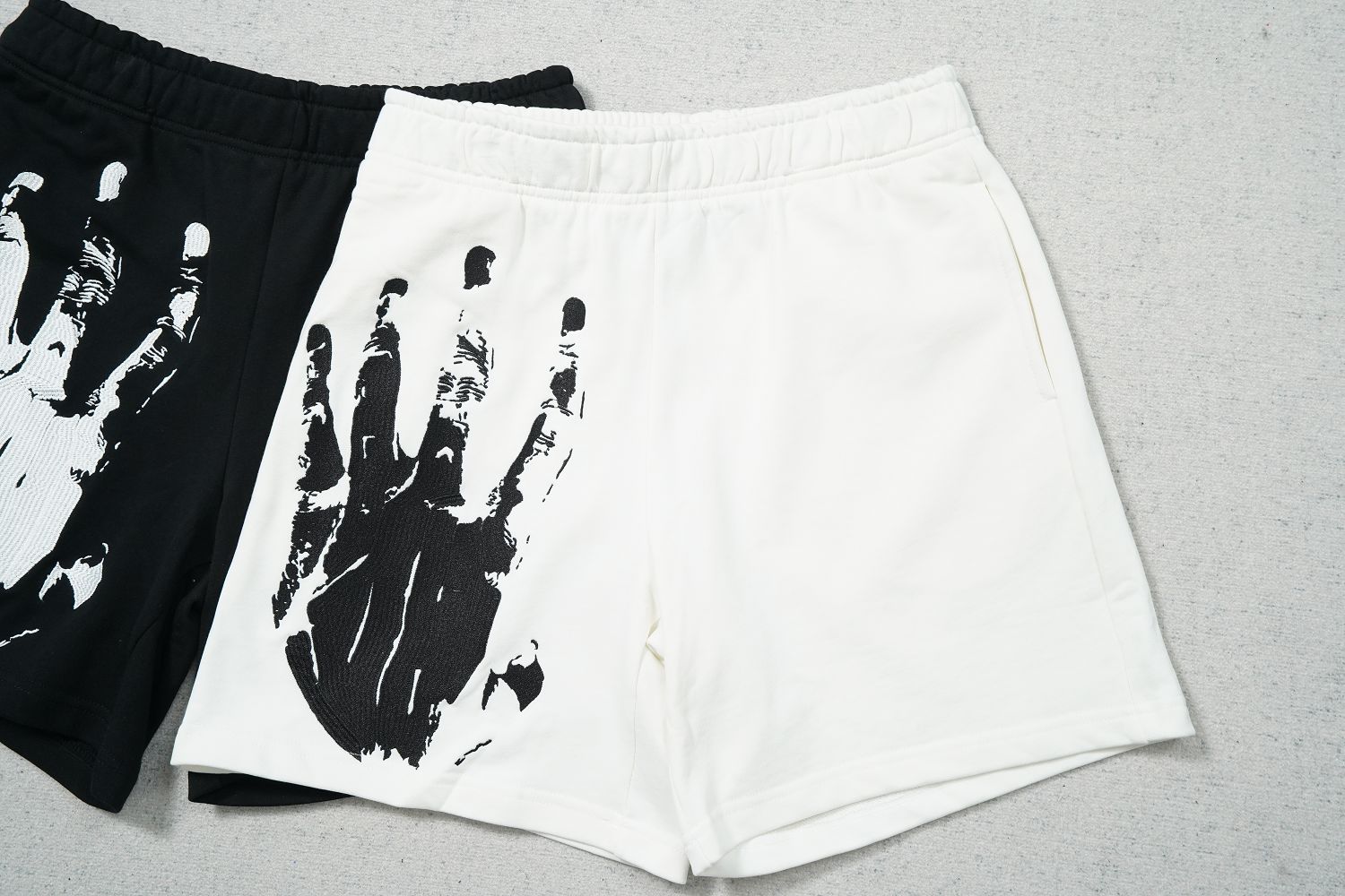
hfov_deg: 54.4
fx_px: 1308
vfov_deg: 37.9
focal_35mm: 35
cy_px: 448
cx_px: 672
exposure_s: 1/100
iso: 1600
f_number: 10
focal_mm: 35
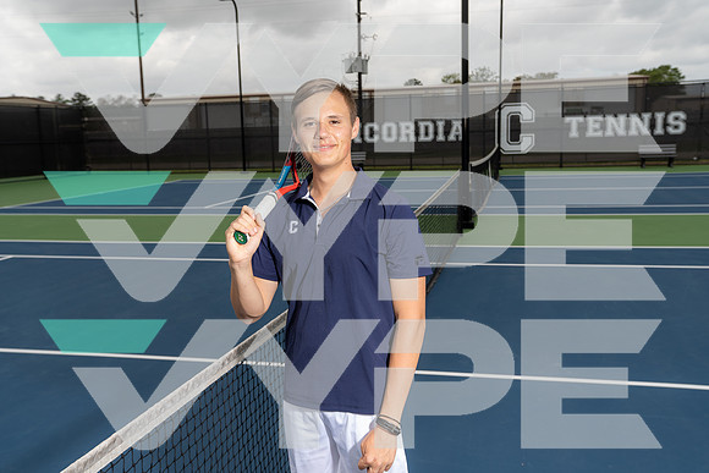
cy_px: 236
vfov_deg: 36.9
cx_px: 354
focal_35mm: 36
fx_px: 709
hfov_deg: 53.1
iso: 100
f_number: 5.6
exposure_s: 1/250
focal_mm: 36
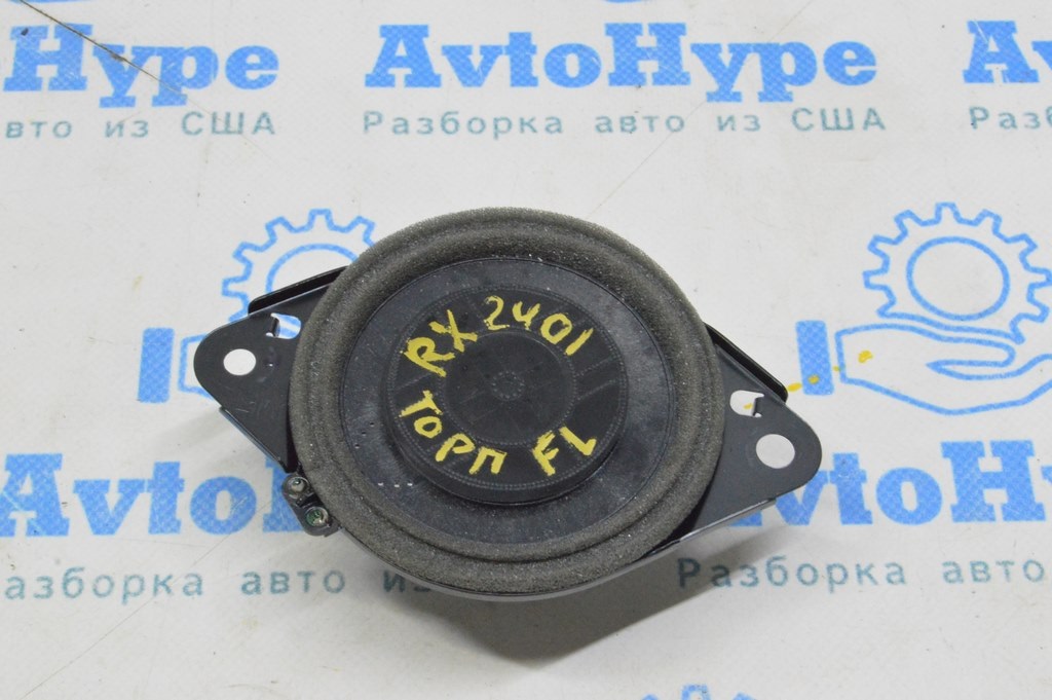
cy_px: 350
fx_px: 2102
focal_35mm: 72
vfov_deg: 18.9
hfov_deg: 28.1
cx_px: 526
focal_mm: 48
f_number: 20
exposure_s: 1/20
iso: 6400
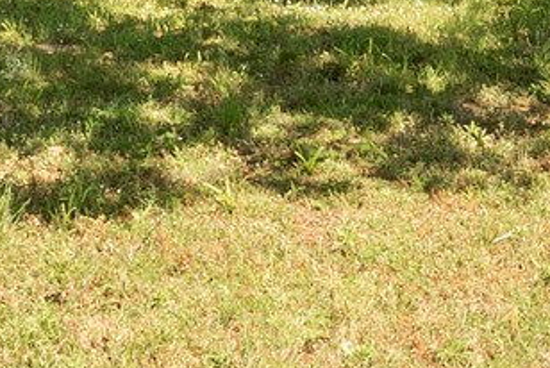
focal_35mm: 135
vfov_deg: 9.7
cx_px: 252
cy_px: -311
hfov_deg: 15.2
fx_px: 2059
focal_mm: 20.4
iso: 100
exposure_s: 1/45
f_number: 16
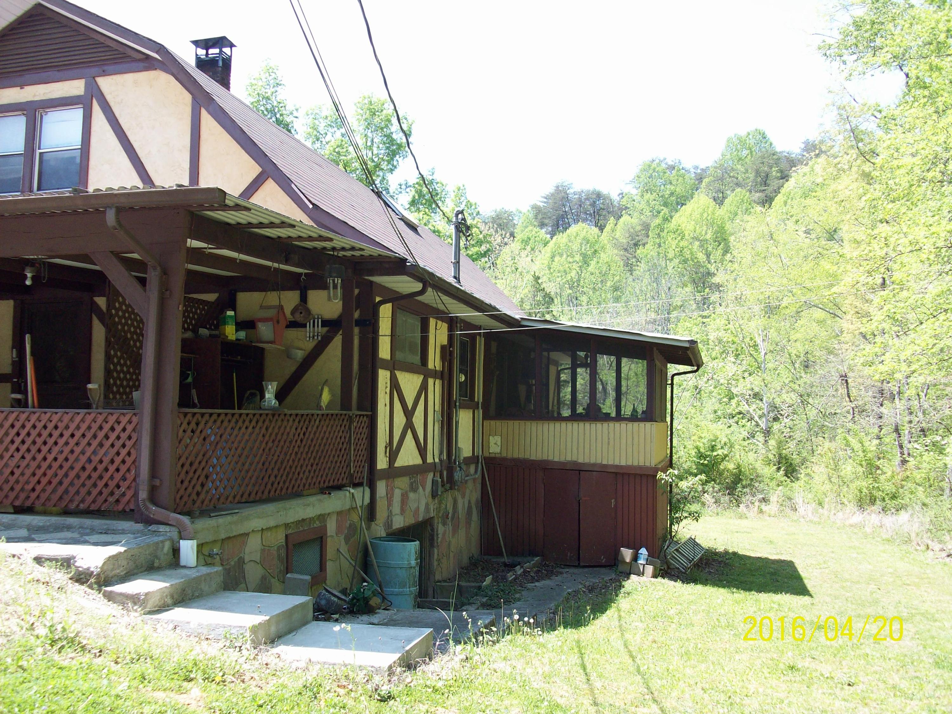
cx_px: 476
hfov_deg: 54.0
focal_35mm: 34
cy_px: 357
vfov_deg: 41.8
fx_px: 935
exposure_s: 1/223
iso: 64
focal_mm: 5.7
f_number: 2.8
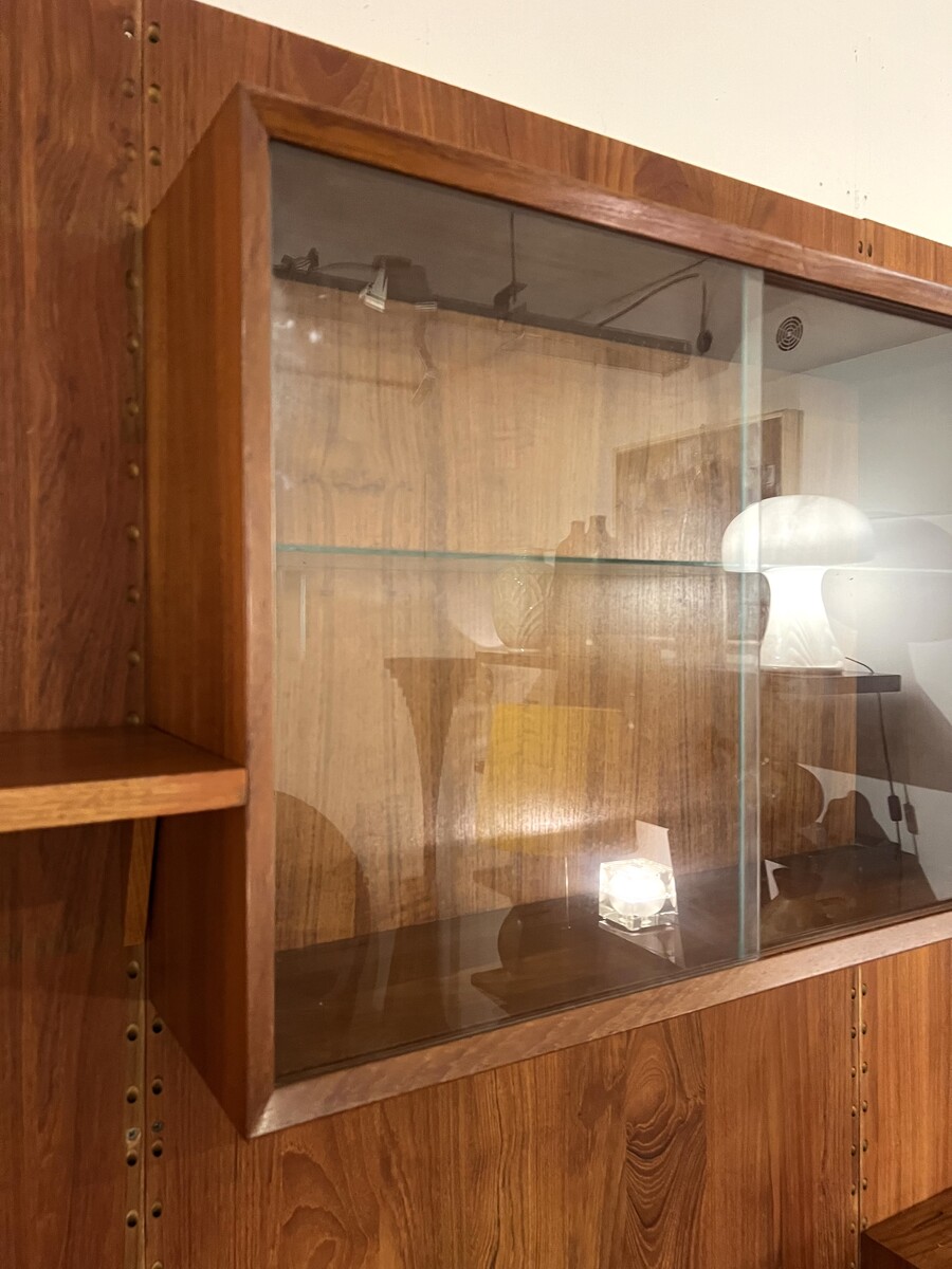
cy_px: 634
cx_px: 476
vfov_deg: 67.3
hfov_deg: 53.1
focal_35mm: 26
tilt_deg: -1.4
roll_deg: +1.0
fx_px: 953
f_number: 1.5
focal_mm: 5.7
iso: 400
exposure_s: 1/33
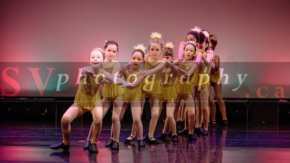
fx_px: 1187
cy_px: 74
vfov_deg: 7.9
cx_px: 145
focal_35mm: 154
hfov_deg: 13.9
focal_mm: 145
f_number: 2.8
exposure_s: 1/320
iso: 1600
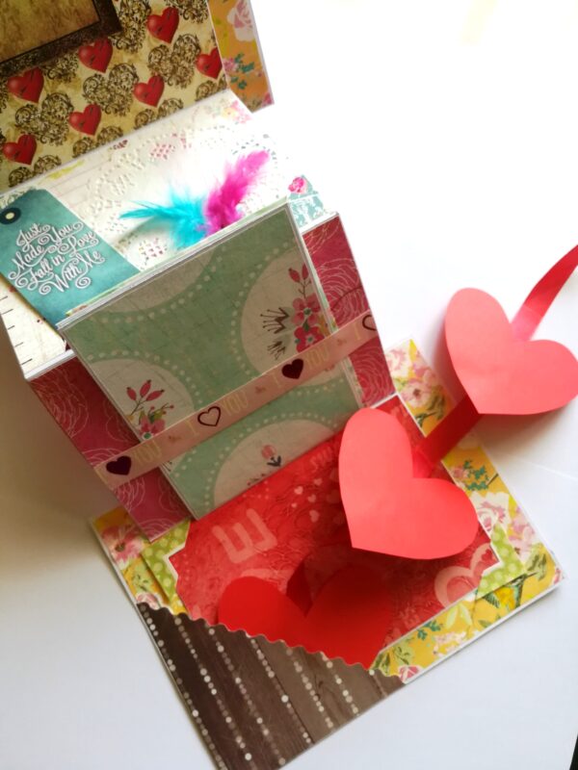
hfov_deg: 53.1
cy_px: 385
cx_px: 289
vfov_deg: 67.3
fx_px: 579
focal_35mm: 26
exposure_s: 1/60
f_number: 2.2
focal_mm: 3.83
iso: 100
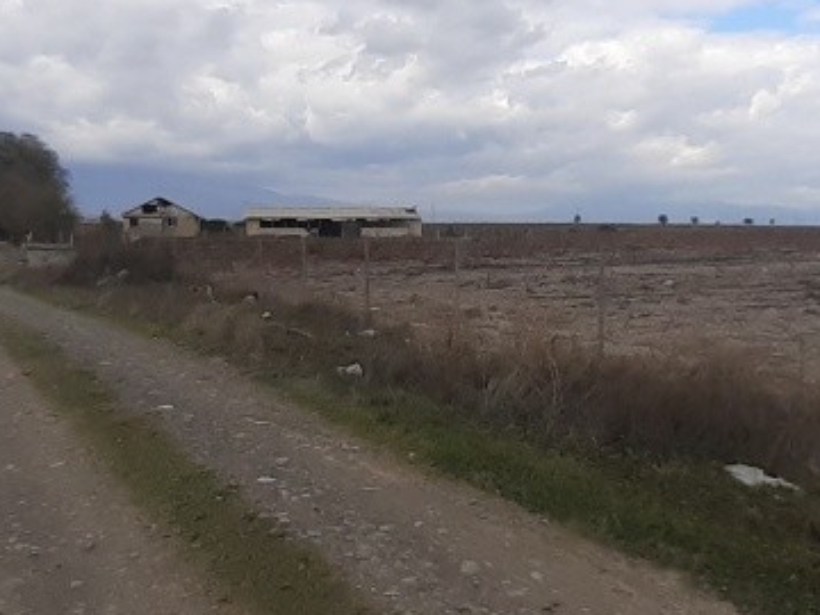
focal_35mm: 37
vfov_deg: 38.6
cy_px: 271
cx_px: 604
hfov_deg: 48.4
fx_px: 876
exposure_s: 1/1038
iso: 40
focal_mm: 1.13
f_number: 2.2
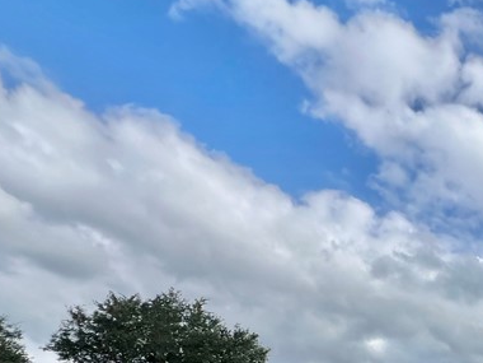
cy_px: 394
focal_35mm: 35
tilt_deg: +10.8
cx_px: 540
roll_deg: +0.1
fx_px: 488
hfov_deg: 41.2
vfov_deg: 35.2
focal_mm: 1.57
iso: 32
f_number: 1.8
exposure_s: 1/2481
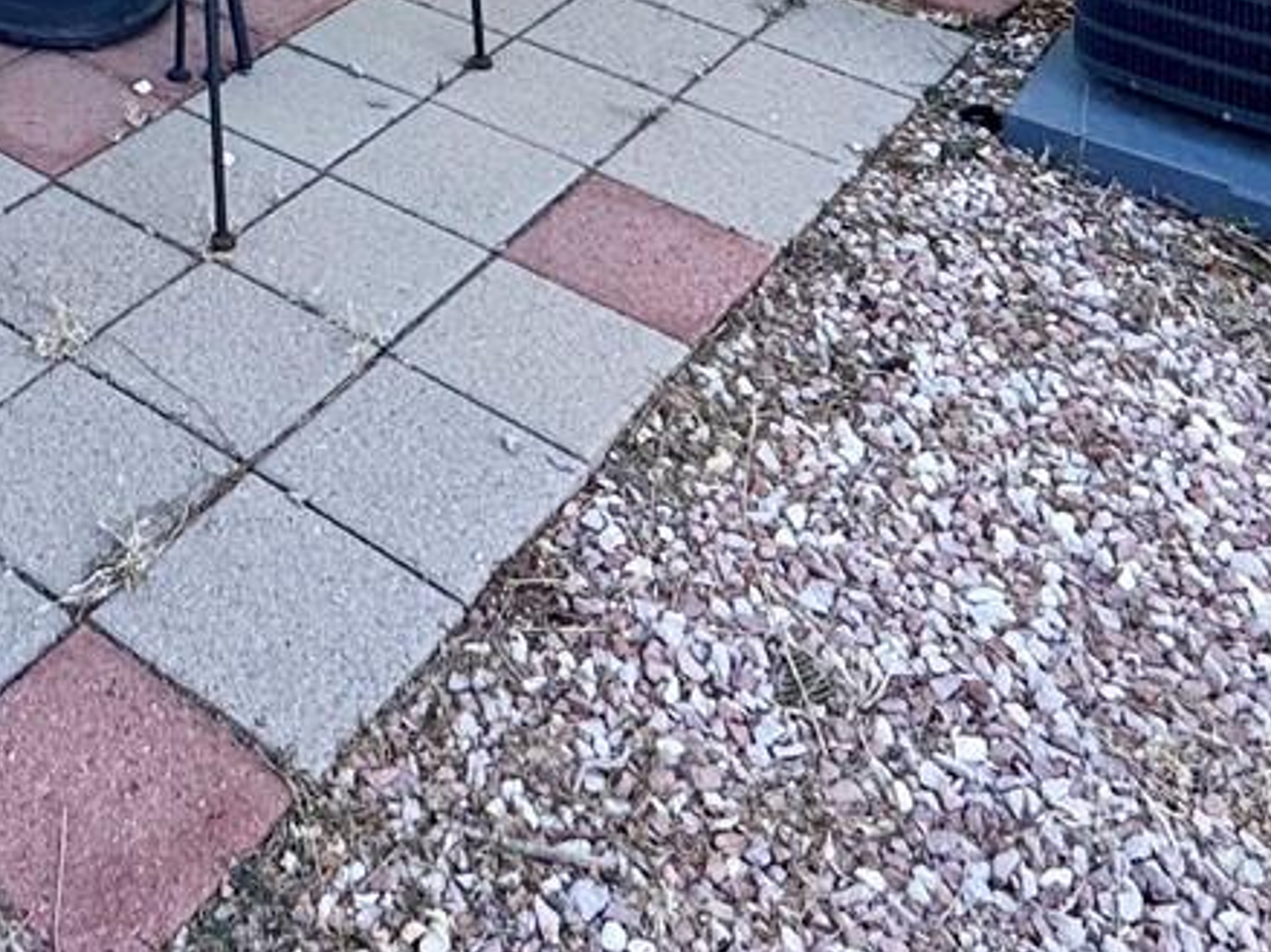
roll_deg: -0.3
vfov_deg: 20.2
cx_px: 93
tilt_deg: -1.7
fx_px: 1872
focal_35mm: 51
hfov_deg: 35.0
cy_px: -778
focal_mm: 2.22
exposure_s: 1/453
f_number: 2.2
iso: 40
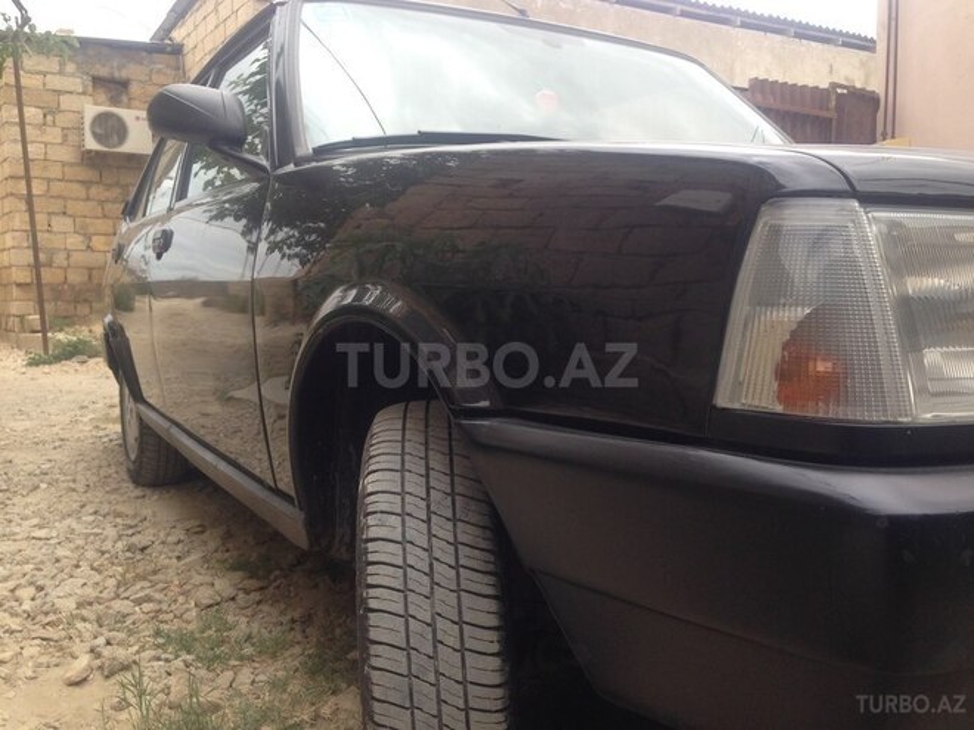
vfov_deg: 42.9
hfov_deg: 55.4
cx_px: 487
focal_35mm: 33
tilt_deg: -6.8
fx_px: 929
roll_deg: -1.9
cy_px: 365
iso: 50
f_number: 2.4
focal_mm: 4.12
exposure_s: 1/326
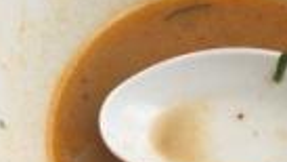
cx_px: 228
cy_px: 72
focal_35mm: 100
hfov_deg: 21.1
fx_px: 761
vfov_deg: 12.1
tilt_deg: -55.2
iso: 20
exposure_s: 1/409
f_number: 1.8
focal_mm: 3.99
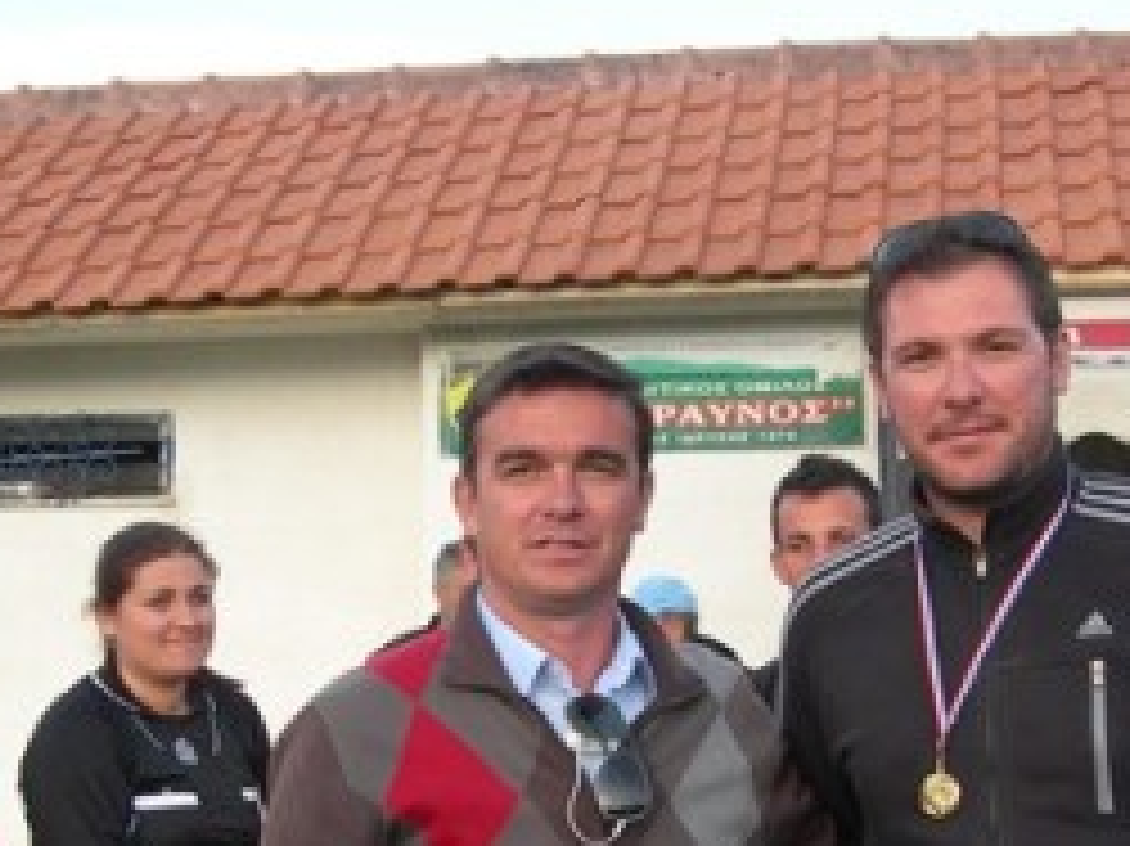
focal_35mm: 100
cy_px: 763
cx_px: 599
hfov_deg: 19.6
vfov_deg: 14.6
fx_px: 3263
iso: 50
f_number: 2.8
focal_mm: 7.8
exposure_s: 1/136
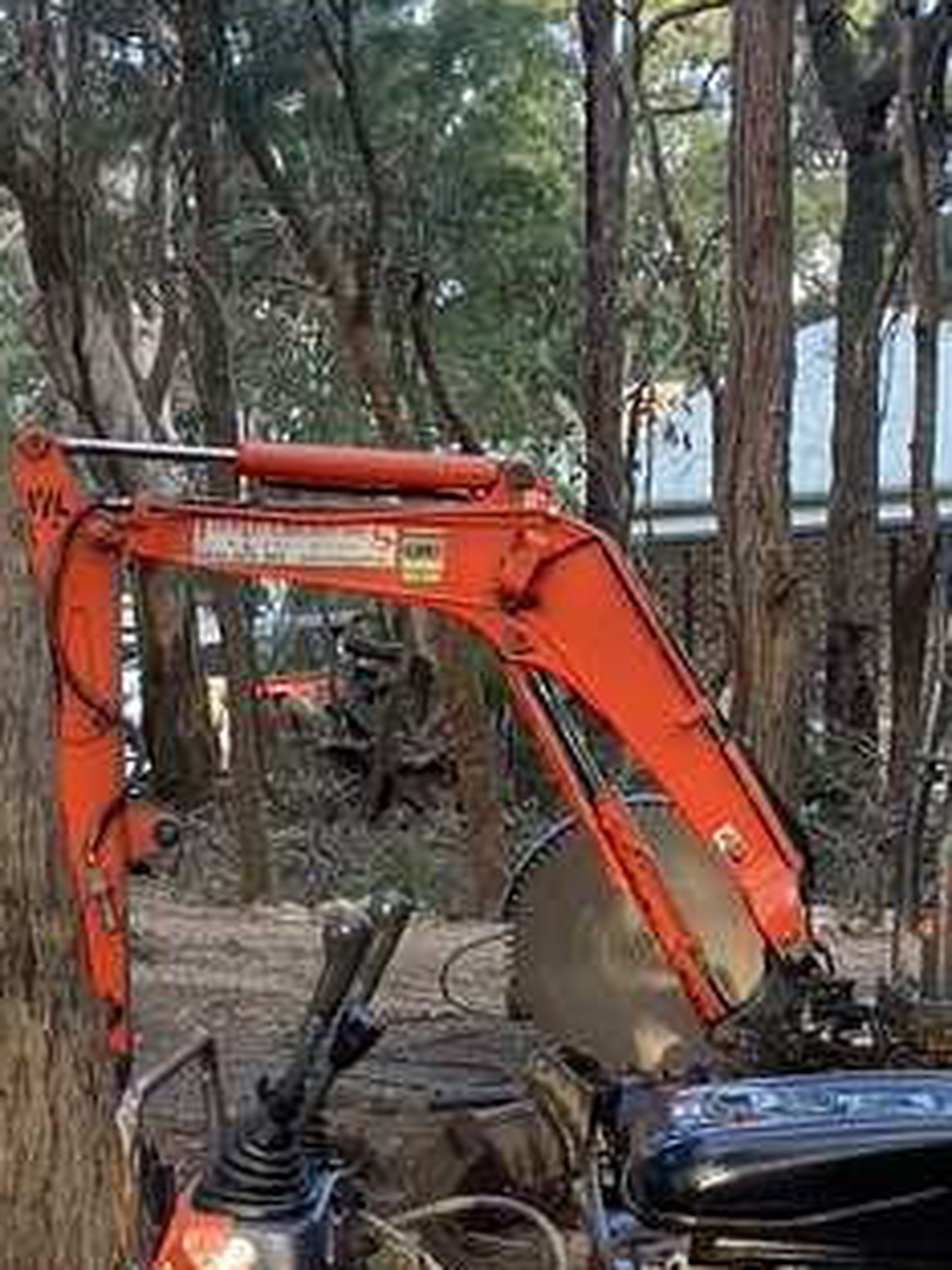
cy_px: 1258
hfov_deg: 15.7
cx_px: -20
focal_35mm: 92
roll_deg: +3.5
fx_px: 3374
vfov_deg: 20.6
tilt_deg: -9.5
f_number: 1.8
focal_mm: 3.99
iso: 80
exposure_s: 1/83
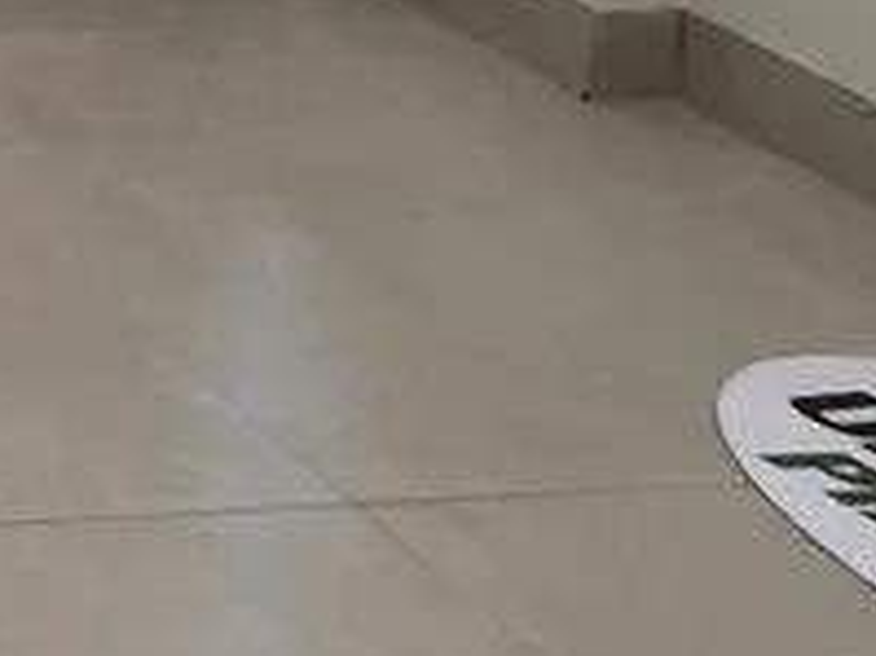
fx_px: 1922
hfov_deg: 13.4
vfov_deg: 13.8
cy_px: -916
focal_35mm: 76
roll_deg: +0.7
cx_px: -1448
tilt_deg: -4.2
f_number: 2.2
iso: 250
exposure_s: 1/120
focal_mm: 2.22
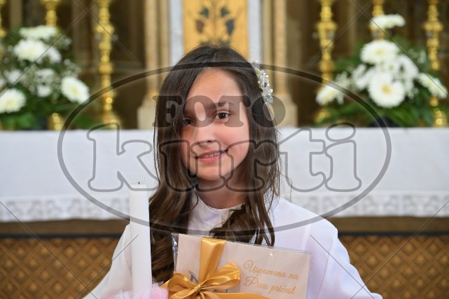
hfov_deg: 28.5
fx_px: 885
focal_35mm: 71
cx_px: 224
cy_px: 150
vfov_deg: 19.2
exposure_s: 1/125
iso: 5000
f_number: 4.5
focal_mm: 71
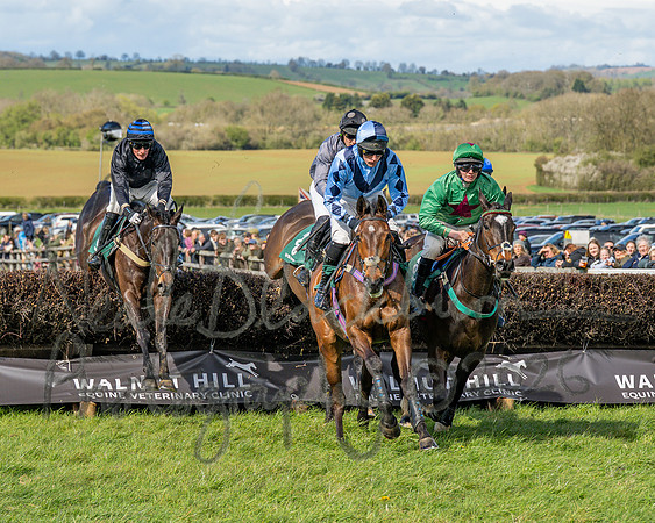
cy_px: 283
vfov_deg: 8.4
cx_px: 377
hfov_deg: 10.5
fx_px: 3574
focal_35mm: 184
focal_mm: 82
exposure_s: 1/1600
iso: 200
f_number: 4
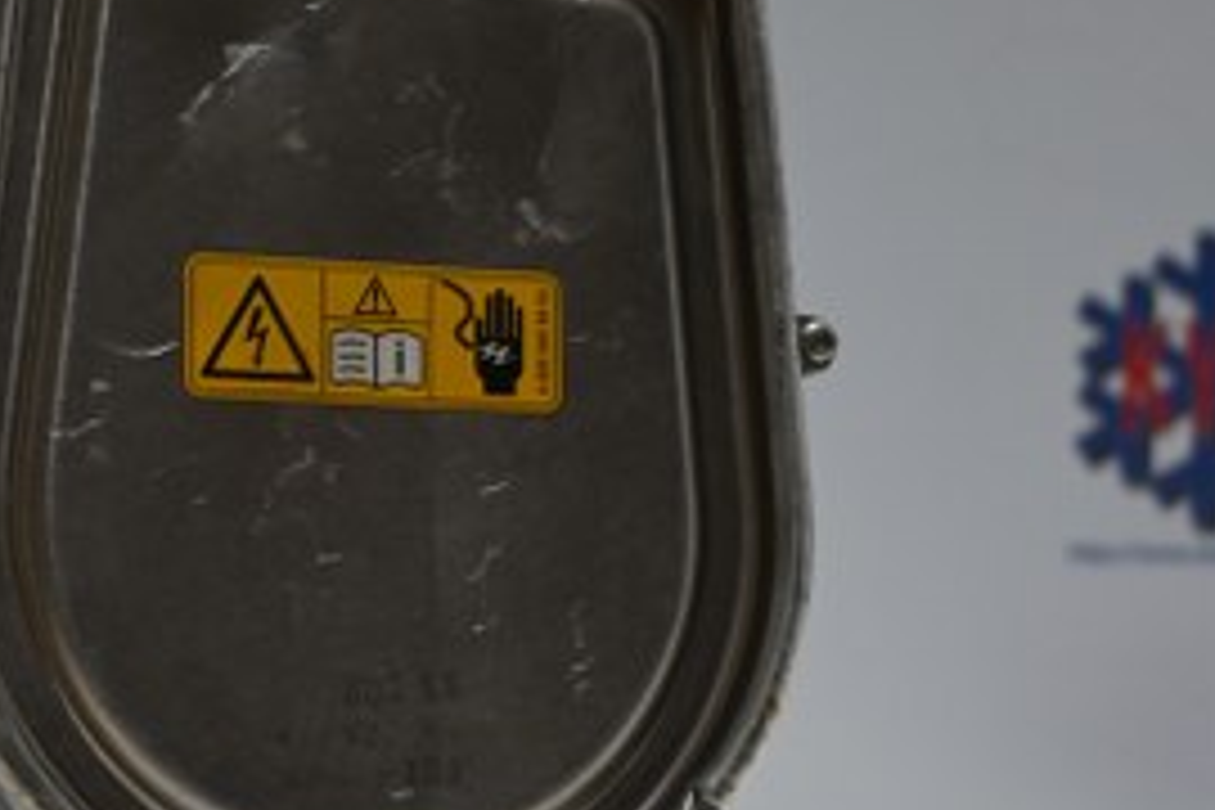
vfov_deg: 14.9
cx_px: 72
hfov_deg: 21.6
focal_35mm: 92
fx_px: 3090
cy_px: 324
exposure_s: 1/40
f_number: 4.5
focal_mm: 27.5
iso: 320
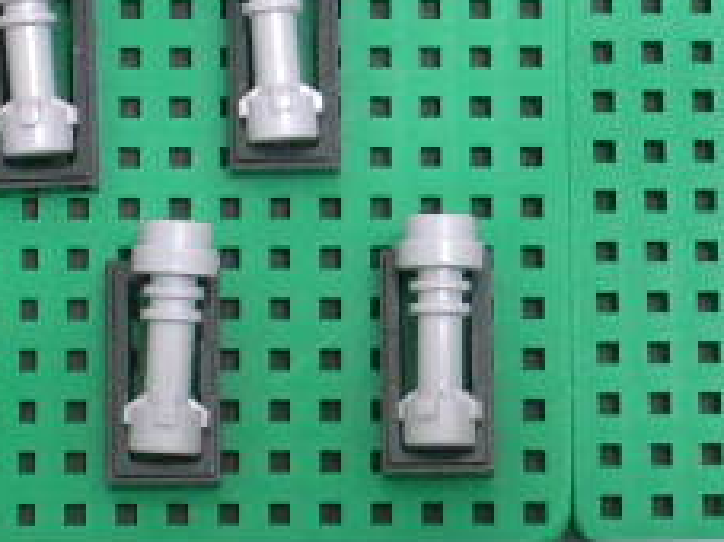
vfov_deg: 6.8
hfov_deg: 9.1
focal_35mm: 217
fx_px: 4536
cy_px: 376
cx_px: 494
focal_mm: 11.7
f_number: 4
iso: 200
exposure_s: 1/3.2
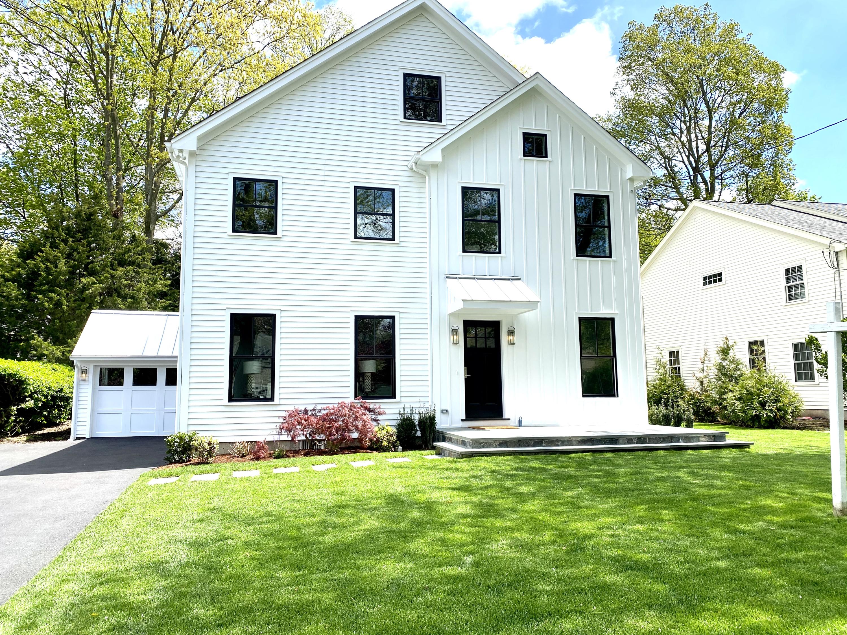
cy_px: 318
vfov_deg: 53.1
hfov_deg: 67.3
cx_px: 424
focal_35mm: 26
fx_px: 636
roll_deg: +0.1
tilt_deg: +6.4
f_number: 1.8
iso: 32
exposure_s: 1/1506
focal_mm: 4.25
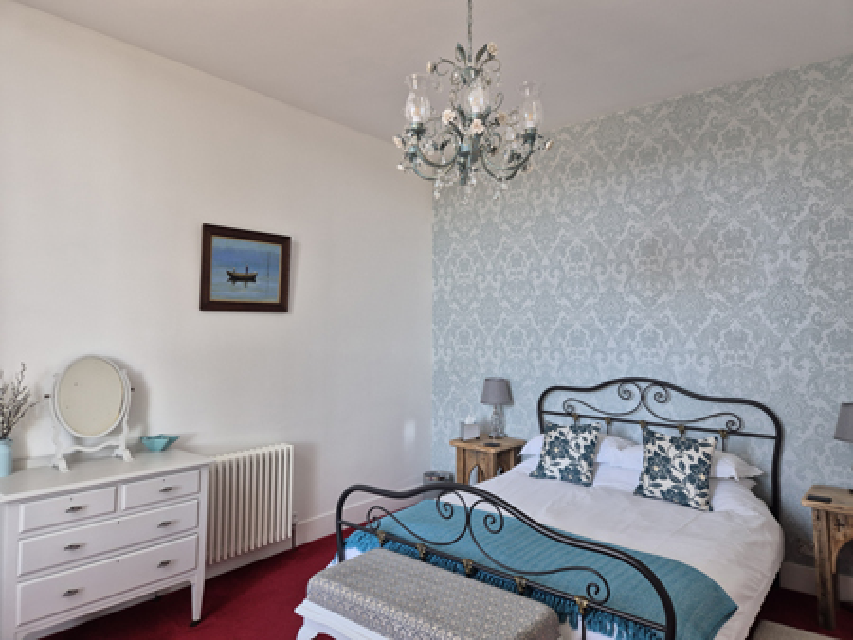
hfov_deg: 73.9
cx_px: 426
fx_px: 567
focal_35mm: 23
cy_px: 320
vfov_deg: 58.9
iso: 160
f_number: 1.8
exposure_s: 1/180
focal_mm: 5.4
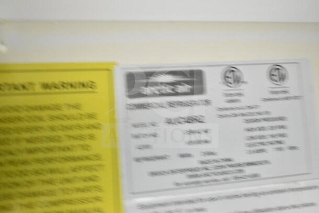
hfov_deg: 41.1
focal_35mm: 48
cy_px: 106
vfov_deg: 28.1
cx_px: 160
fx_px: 425
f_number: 4.5
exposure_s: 1/50
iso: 14400
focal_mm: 32
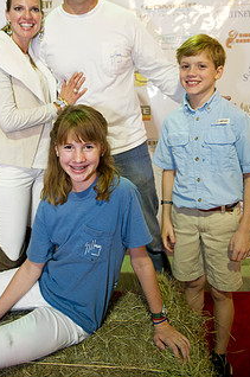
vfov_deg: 54.2
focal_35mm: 34
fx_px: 355
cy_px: 111
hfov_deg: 38.6
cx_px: 102
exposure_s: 1/60
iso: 1250
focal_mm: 24
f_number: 2.8
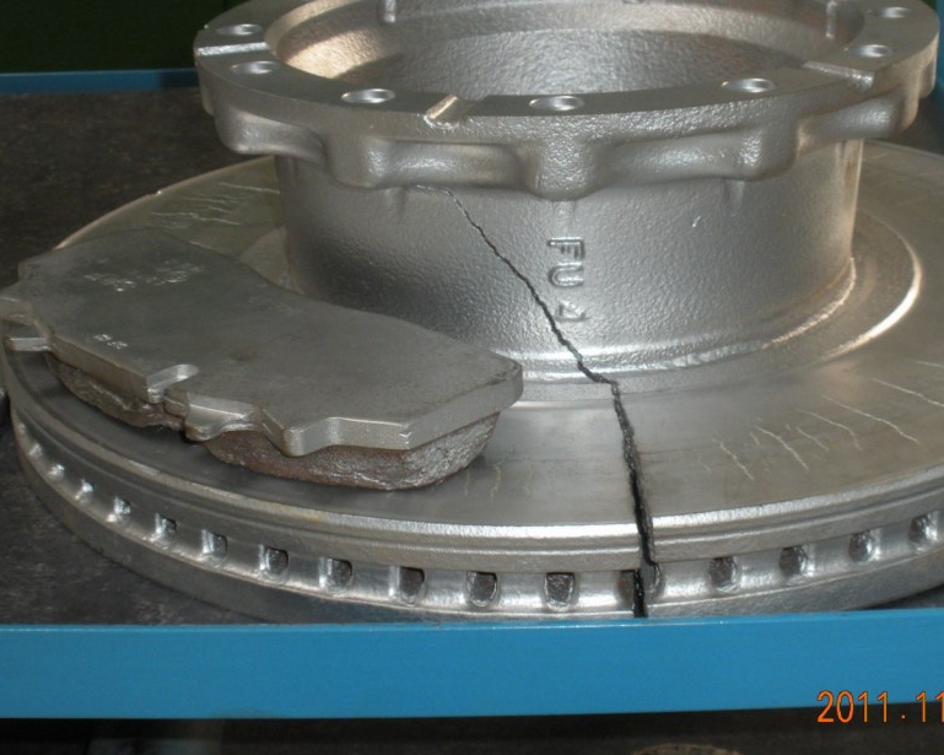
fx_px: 1816
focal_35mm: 65
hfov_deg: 29.1
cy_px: 334
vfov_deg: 23.5
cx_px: 575
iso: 200
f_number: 4.4
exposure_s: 1/30
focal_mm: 9.1
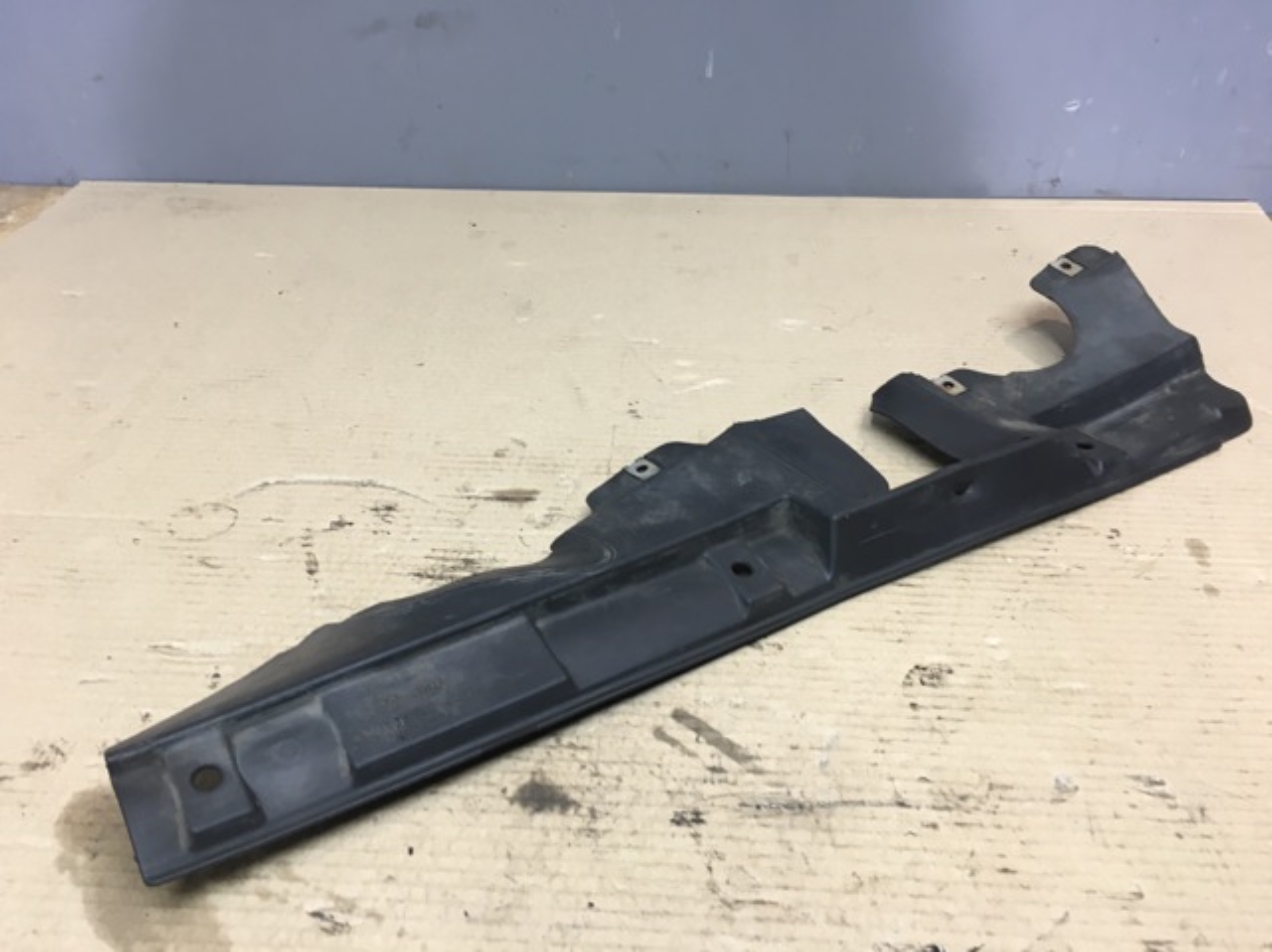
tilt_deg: -34.3
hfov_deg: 61.7
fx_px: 1065
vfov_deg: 48.2
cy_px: 476
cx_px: 636
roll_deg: -0.7
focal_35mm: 29
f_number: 2.2
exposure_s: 1/33
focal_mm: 4.15
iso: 64
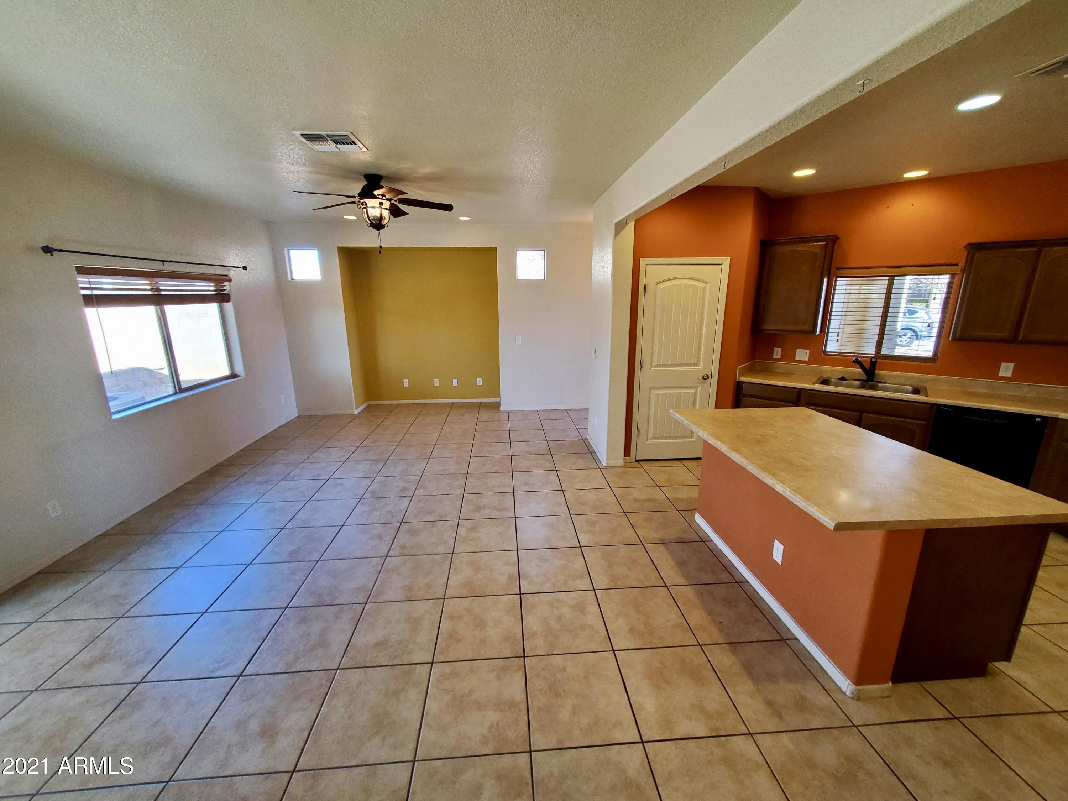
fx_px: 401
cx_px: 534
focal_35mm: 13
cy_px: 400
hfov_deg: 106.2
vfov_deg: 89.9
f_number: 2.2
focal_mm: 1.8
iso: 125
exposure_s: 1/59
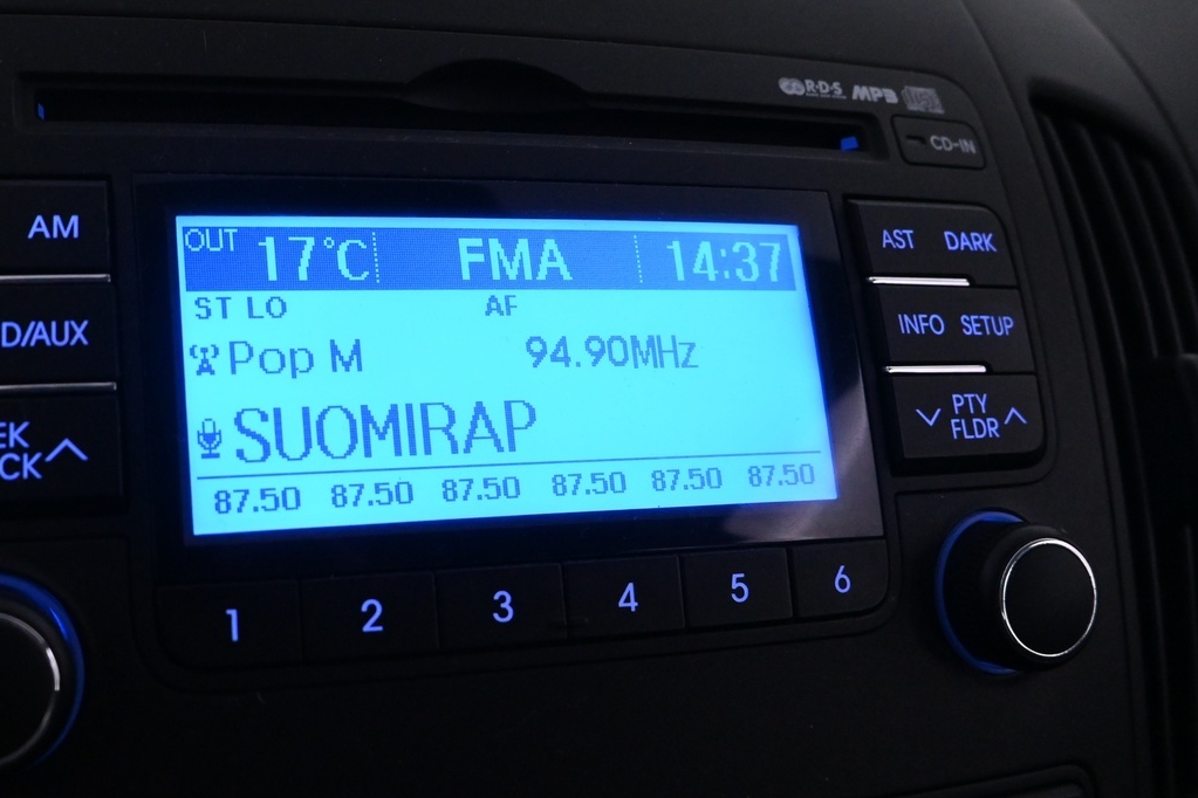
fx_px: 1264
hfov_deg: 49.6
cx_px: 374
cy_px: 391
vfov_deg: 35.1
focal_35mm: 38
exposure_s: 1/100
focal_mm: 16
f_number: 5
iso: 3200
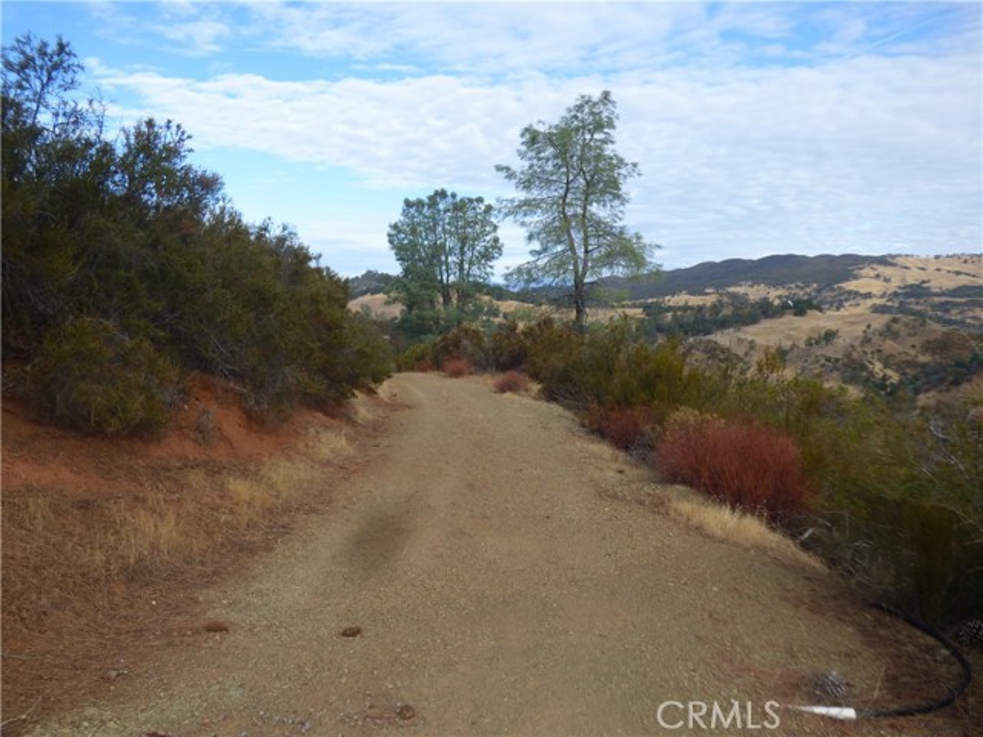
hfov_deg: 61.7
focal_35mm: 29
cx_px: 492
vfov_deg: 48.2
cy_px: 368
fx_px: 824
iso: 100
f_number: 3.2
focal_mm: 5.04
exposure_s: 1/640
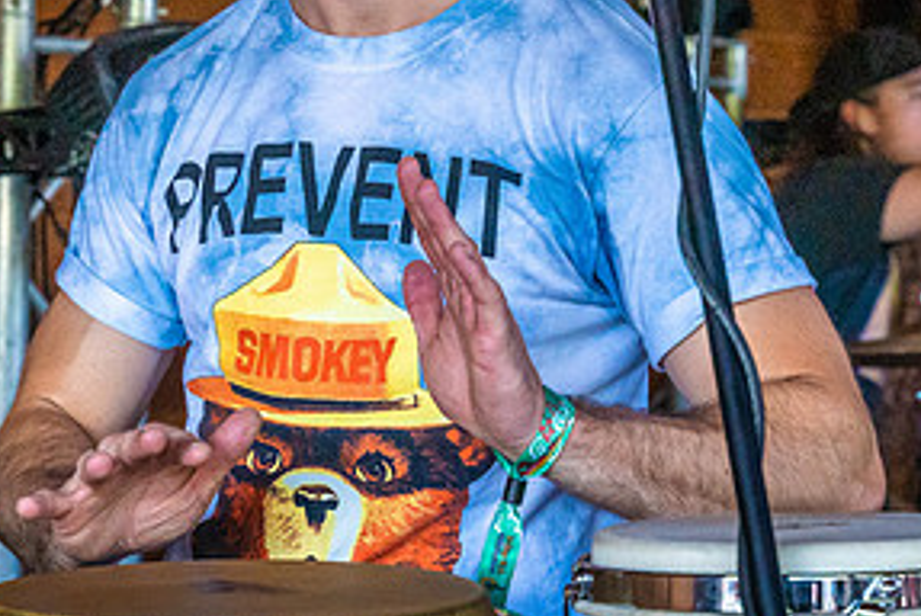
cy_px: 79
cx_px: 549
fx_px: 2894
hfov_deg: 18.1
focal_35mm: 113
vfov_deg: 12.1
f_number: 5.6
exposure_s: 1/1600
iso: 5000
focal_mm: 56
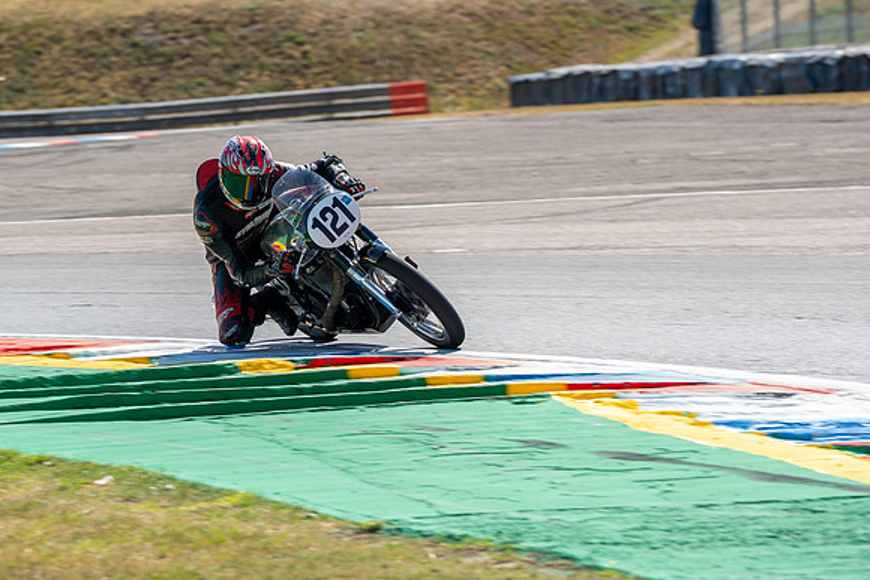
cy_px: 235
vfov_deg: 5.4
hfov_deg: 8.1
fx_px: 6166
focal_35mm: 255
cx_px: 325
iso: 160
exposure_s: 1/320
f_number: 7.1
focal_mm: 200
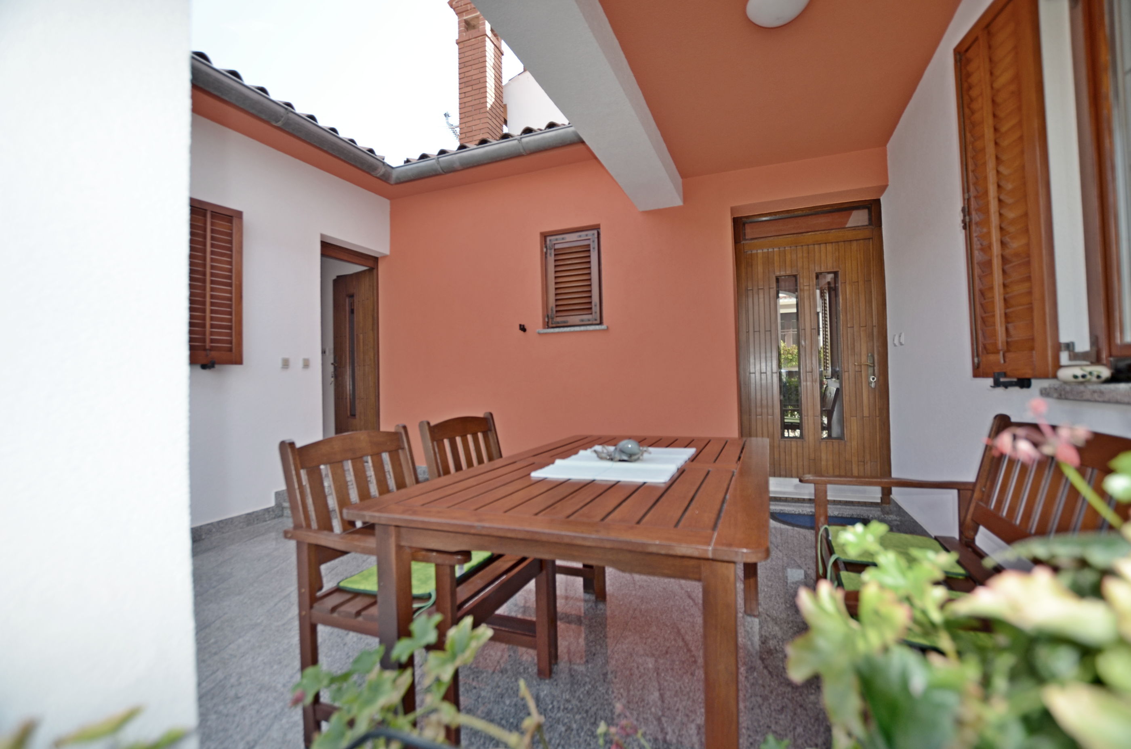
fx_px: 470
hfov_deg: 100.5
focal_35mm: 15
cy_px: 374
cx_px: 566
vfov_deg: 77.1
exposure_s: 1/200
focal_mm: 10
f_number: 4
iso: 100
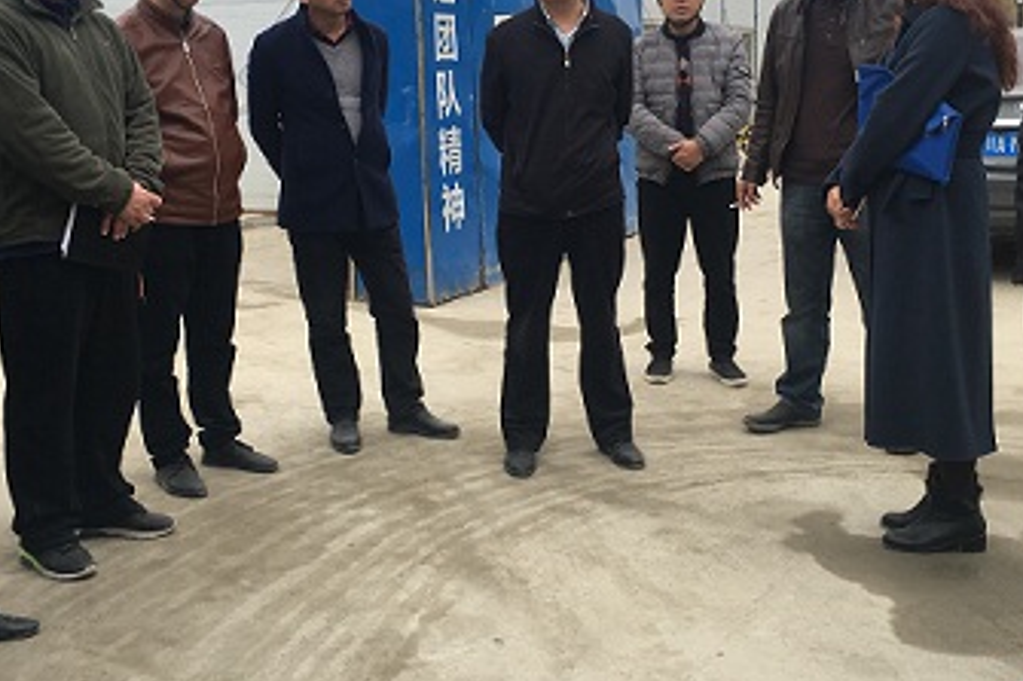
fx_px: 1278
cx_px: 515
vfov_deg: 29.7
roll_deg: +2.4
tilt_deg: -6.5
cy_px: 240
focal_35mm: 45
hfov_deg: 43.6
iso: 25
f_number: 2.2
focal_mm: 4.15
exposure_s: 1/390
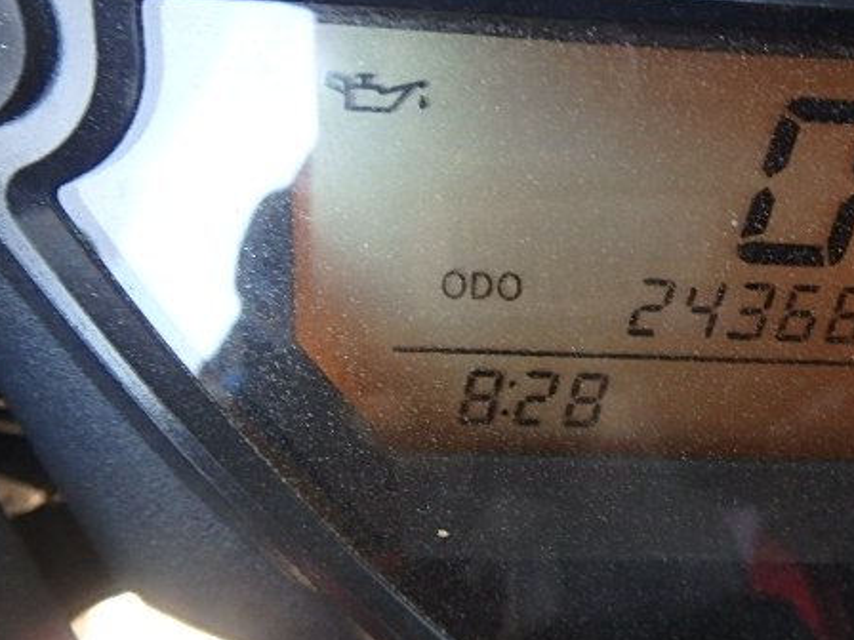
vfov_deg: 46.7
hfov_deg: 59.1
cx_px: 539
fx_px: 740
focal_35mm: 30
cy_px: 284
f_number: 3.5
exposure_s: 1/30
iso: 400
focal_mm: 3.7
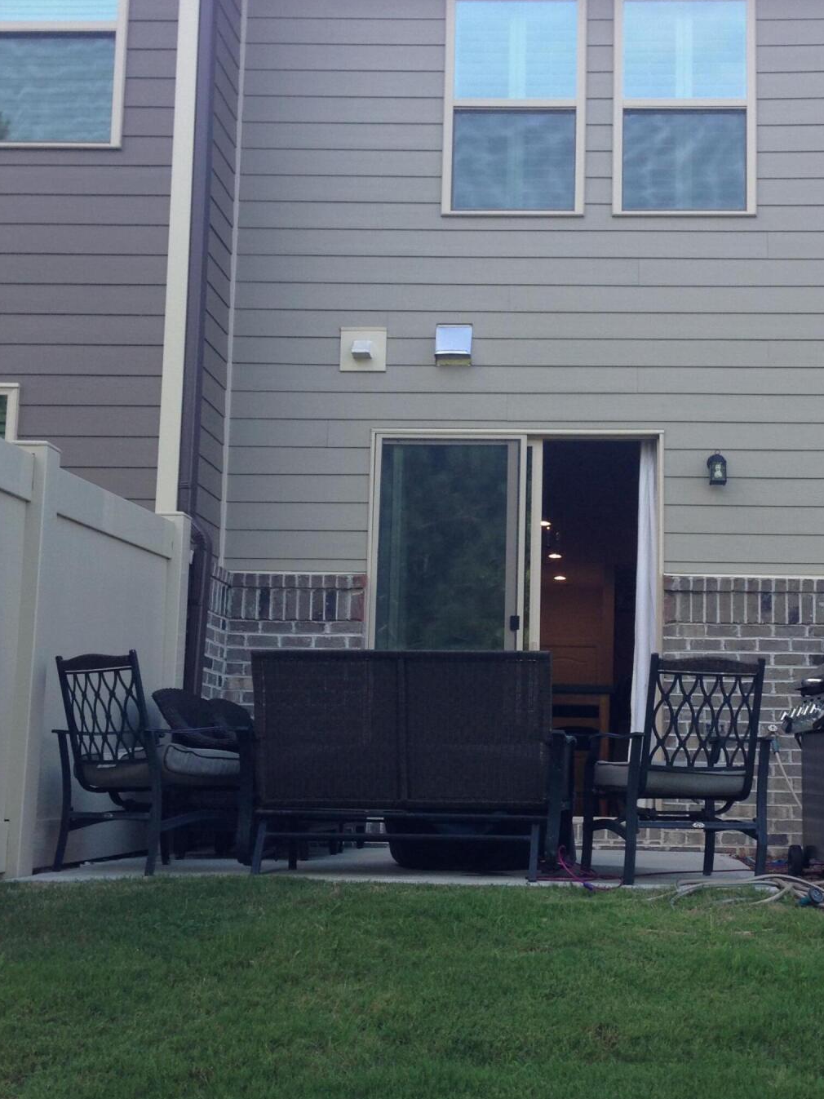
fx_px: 1555
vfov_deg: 38.9
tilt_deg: +14.3
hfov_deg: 29.4
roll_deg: -0.3
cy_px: 576
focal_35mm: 49
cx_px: 578
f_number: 2.4
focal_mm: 4.12
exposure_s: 1/263
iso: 50
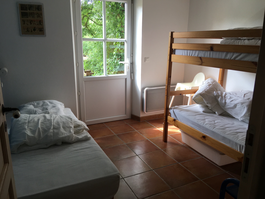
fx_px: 222
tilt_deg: -15.0
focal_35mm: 29
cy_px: 100
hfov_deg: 61.7
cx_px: 132
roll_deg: -0.3
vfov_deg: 48.2
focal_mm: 4.15
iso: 40
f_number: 2.2
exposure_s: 1/100
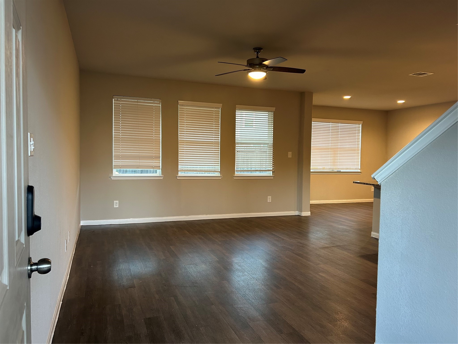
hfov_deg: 67.3
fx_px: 344
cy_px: 172
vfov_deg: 53.1
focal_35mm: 26
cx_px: 229
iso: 200
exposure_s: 1/60
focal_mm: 5.7
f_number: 1.5
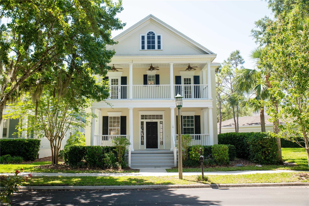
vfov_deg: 38.9
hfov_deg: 55.8
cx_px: 154
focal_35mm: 34
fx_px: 292
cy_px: 103
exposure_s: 1/200
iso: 200
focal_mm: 34
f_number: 6.3
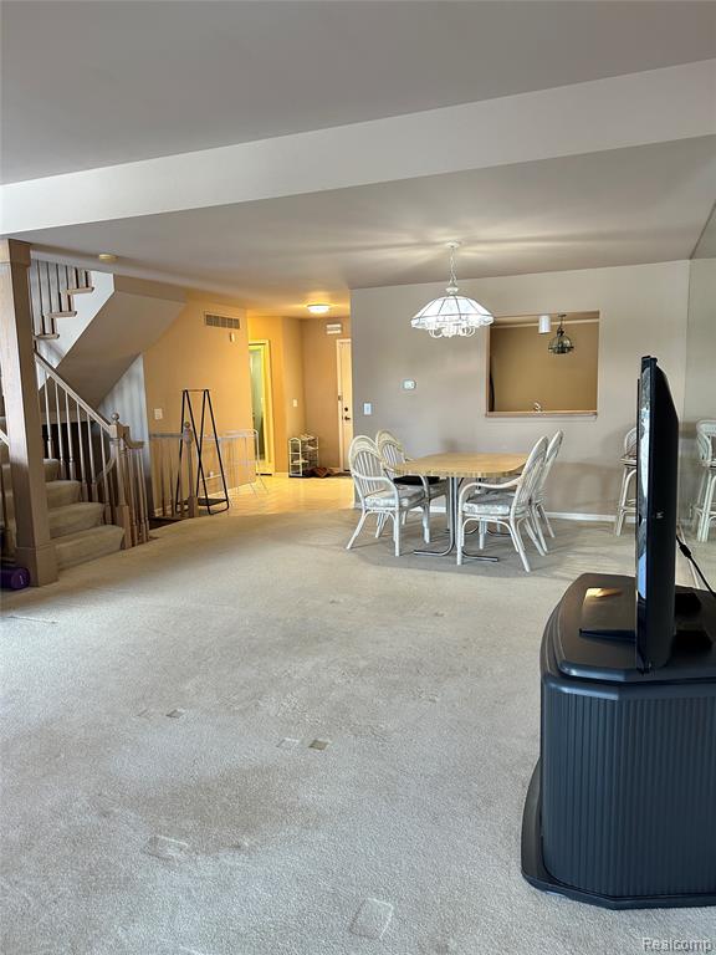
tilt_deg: -6.4
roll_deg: +1.0
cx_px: 358
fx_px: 662
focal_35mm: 24
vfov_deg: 71.6
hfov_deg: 56.8
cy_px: 478
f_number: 1.78
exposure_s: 1/60
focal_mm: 6.86
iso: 200
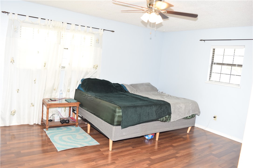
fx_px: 190
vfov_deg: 47.9
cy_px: 84
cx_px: 126
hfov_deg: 67.4
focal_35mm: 27
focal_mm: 18
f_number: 5
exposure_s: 1/100
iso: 800
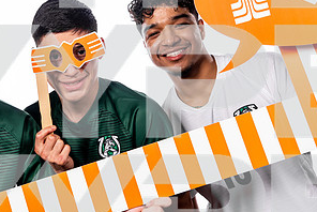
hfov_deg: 37.7
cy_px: 89
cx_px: 106
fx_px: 458
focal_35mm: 52
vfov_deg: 26.0
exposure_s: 1/125
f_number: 5.6
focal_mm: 25
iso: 100
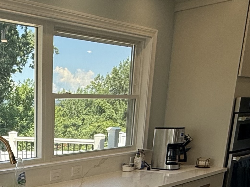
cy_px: 245
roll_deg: +1.2
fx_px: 390
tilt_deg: -18.5
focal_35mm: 54
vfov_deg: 23.7
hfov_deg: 33.0
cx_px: 8
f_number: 2.2
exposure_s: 1/347
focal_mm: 2.22
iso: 64
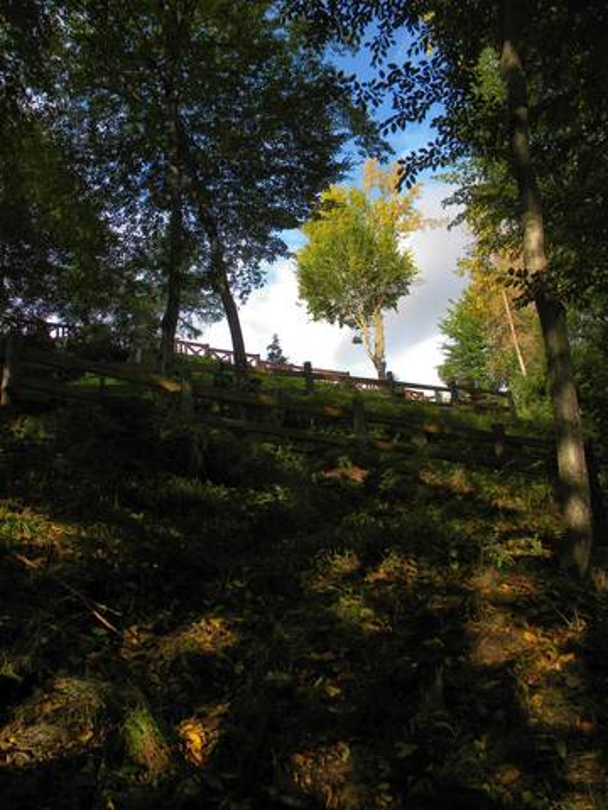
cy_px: 405
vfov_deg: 63.4
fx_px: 656
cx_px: 304
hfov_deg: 49.7
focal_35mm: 28
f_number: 3.5
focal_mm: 5
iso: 80
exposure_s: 1/326
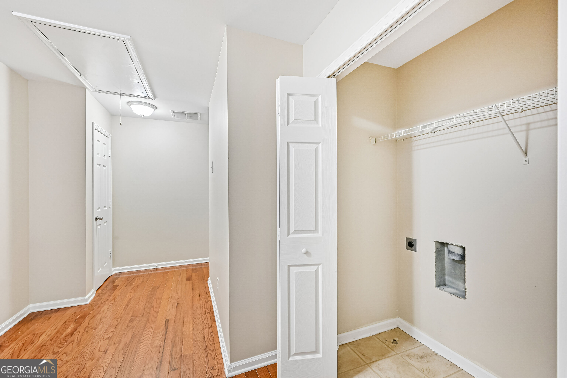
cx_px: 284
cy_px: 189
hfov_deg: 100.4
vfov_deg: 77.3
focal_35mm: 15
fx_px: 236
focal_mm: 15
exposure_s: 1/15
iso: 900
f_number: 8
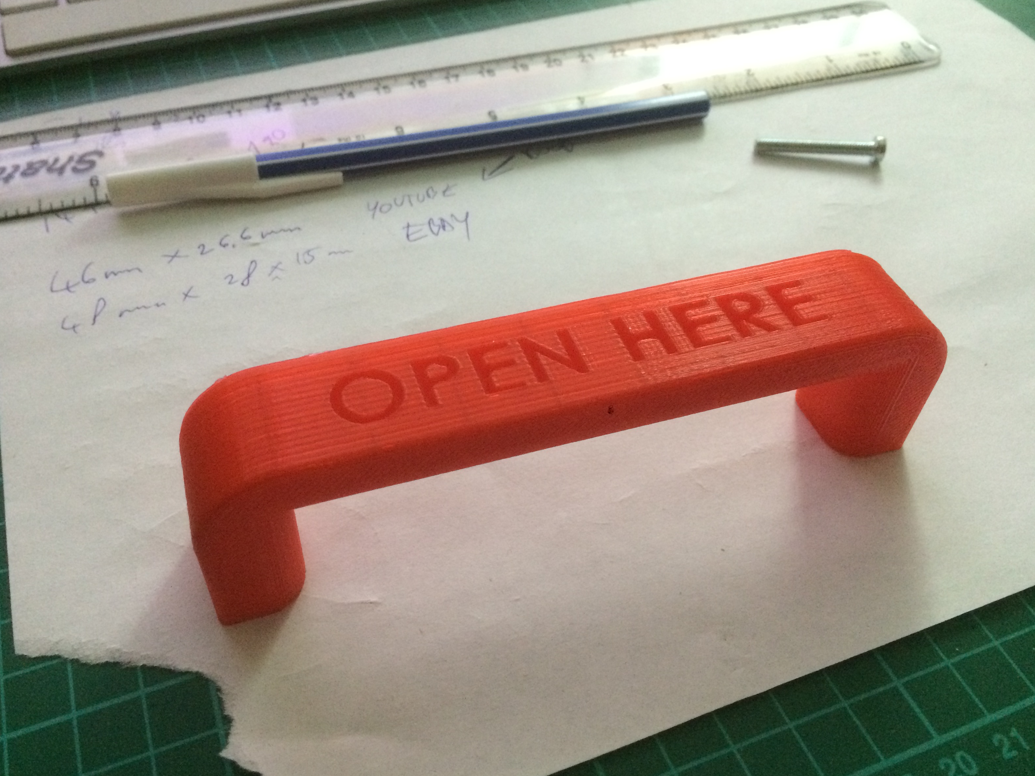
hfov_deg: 60.0
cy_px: 388
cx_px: 502
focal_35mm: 30
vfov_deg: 46.8
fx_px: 897
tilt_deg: -48.9
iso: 320
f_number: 2.2
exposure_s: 1/25
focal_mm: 4.15
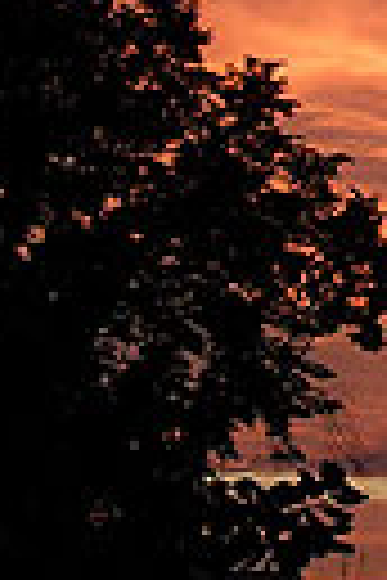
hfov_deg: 9.4
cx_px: 986
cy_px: -13
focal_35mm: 127
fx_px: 2048
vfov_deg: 15.8
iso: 100
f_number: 3.2
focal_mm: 6.3
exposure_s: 1/90
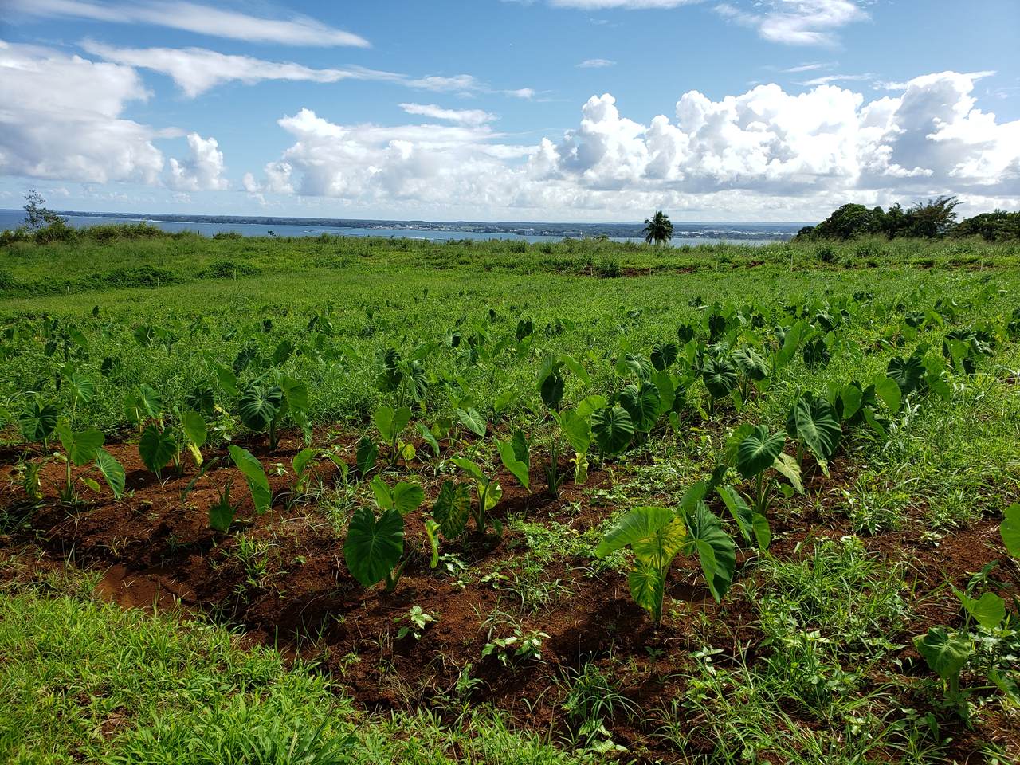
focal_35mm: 26
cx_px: 510
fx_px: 766
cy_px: 382
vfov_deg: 53.1
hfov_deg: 67.3
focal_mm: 4.3
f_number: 2.4
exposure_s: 1/1671
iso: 50
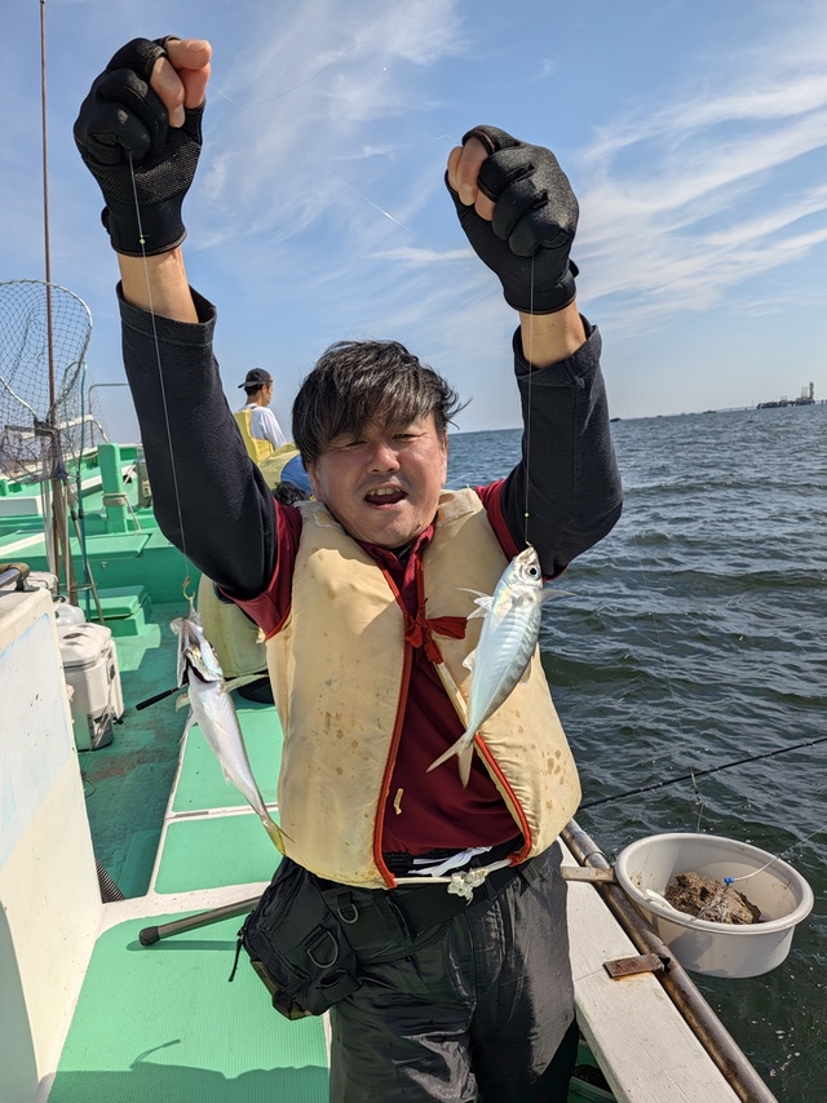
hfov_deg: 58.9
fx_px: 733
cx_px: 414
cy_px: 552
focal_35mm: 23
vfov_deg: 73.9
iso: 14
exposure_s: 1/1497
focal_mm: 5.28
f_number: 1.7
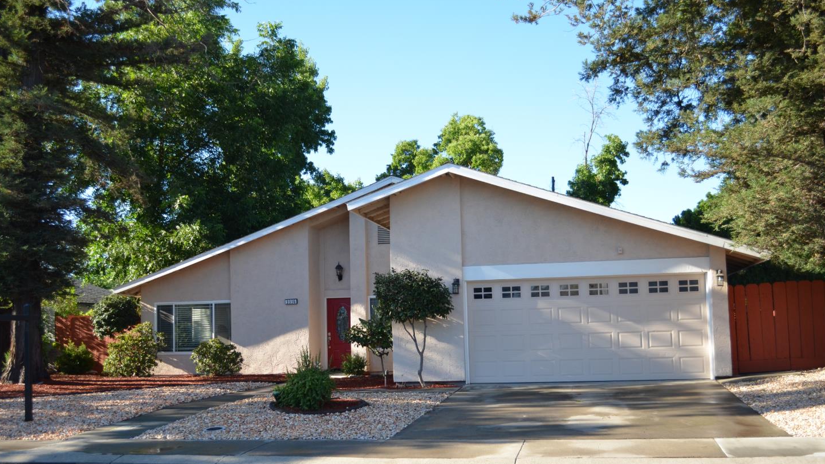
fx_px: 853
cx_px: 411
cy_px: 261
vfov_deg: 30.4
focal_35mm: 39
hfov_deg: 51.6
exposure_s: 1/1000
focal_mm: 24
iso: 450
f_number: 4
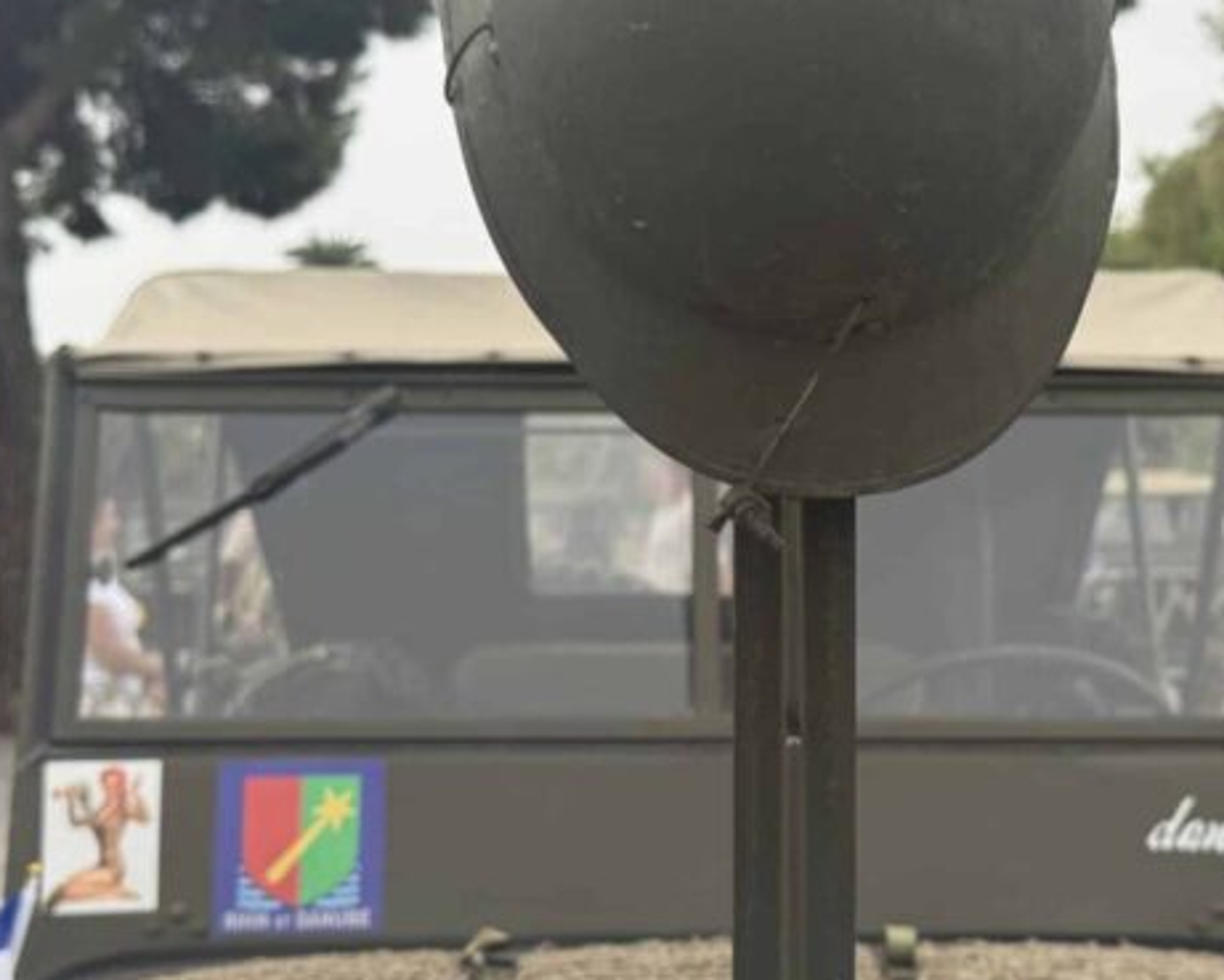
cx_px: 775
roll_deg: +1.5
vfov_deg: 29.1
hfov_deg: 35.8
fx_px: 1884
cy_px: 489
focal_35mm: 52
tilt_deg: -0.8
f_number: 1.78
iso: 80
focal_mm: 6.76
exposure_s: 1/2445
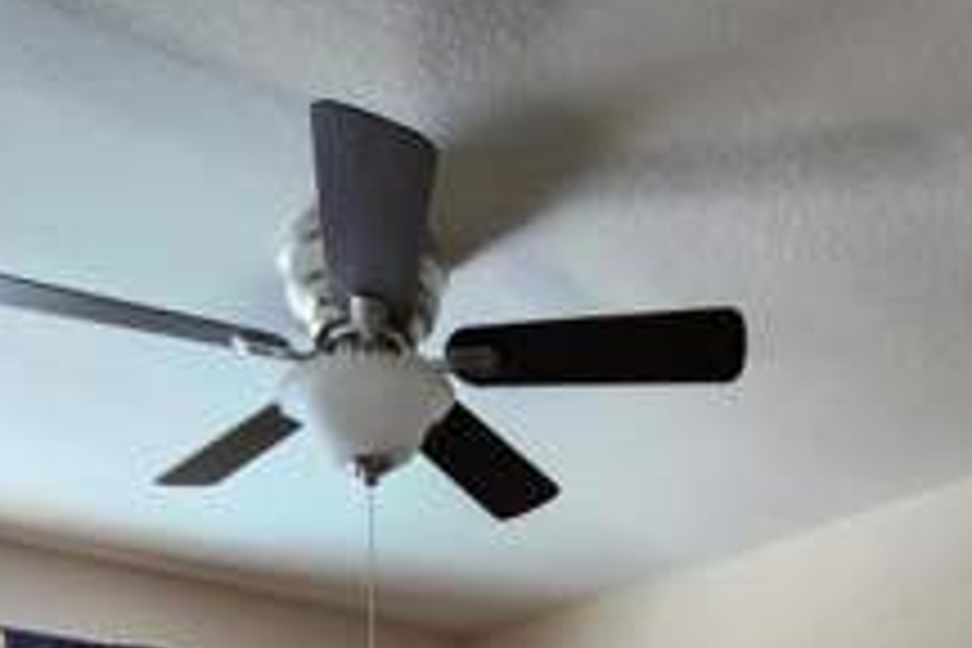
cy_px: 1197
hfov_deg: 48.4
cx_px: 526
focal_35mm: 40
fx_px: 1080
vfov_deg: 21.0
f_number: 2.2
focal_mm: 2.2
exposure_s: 1/30
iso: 500
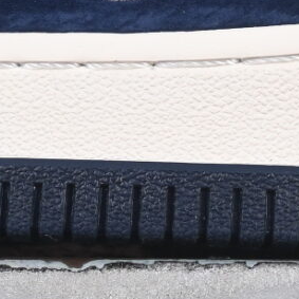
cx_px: 448
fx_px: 5639
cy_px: -305
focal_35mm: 577
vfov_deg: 3.0
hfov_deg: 3.0
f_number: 7.1
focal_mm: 50
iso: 160
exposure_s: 1/80
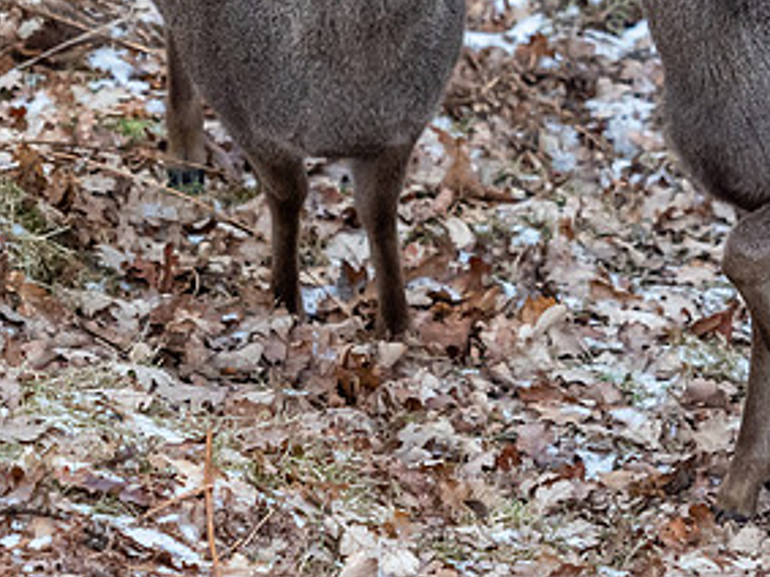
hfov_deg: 2.6
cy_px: -179
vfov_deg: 2.0
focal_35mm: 755
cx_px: 735
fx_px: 16787
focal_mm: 125
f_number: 3.2
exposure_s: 1/800
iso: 1600
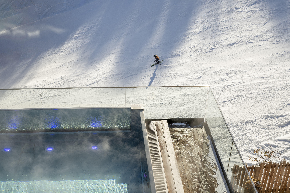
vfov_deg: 28.6
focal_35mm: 47
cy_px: 96
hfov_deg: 41.9
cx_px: 145
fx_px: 379
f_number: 13
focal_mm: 47
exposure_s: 1/250
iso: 200
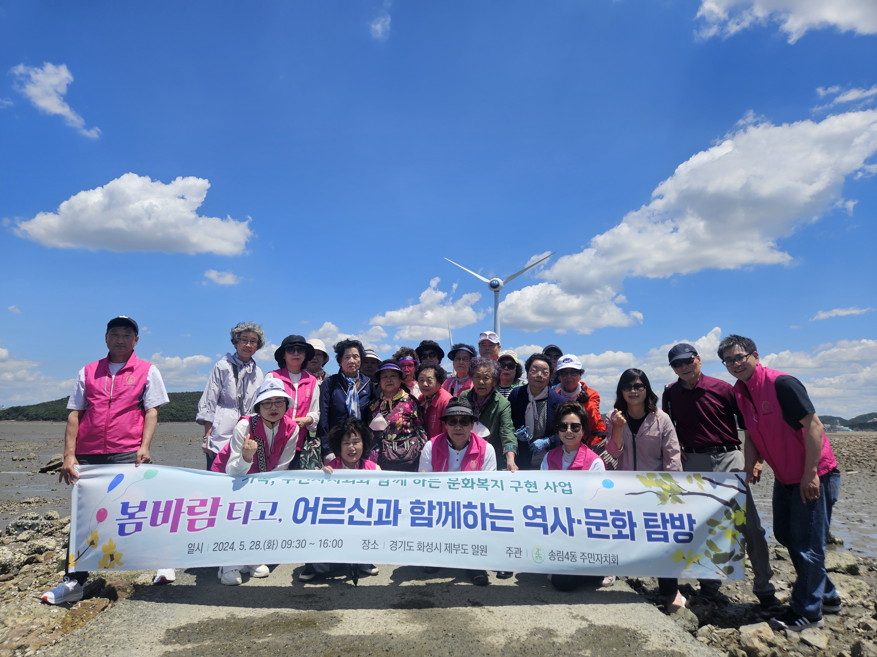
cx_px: 438
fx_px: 583
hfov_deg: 73.9
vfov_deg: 58.9
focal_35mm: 23
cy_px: 328
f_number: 1.8
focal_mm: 5.4
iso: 25
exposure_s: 1/2352
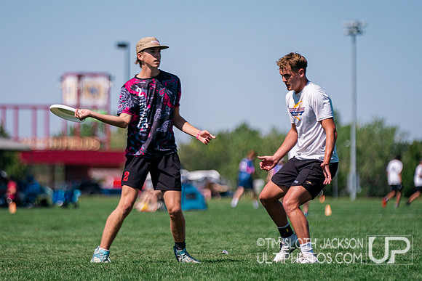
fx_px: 3800
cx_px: 184
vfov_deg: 4.2
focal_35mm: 324
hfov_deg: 6.4
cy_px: 135
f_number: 2.8
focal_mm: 184
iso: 400
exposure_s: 1/12800
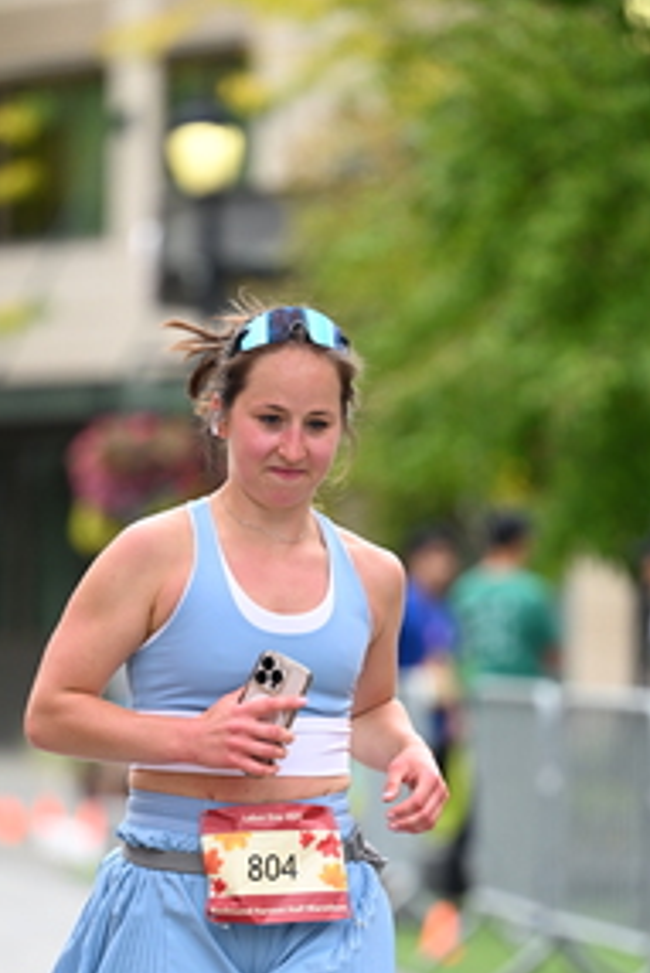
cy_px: 670
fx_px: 8331
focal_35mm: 308
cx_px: 291
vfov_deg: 6.7
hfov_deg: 4.5
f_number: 2.8
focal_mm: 160
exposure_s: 1/2000
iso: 640
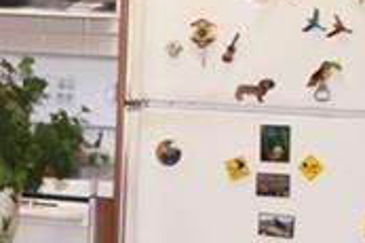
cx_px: -475
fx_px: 2522
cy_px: 167
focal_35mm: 249
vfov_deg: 5.5
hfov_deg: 7.8
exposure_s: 1/80
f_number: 5
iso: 200
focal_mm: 28
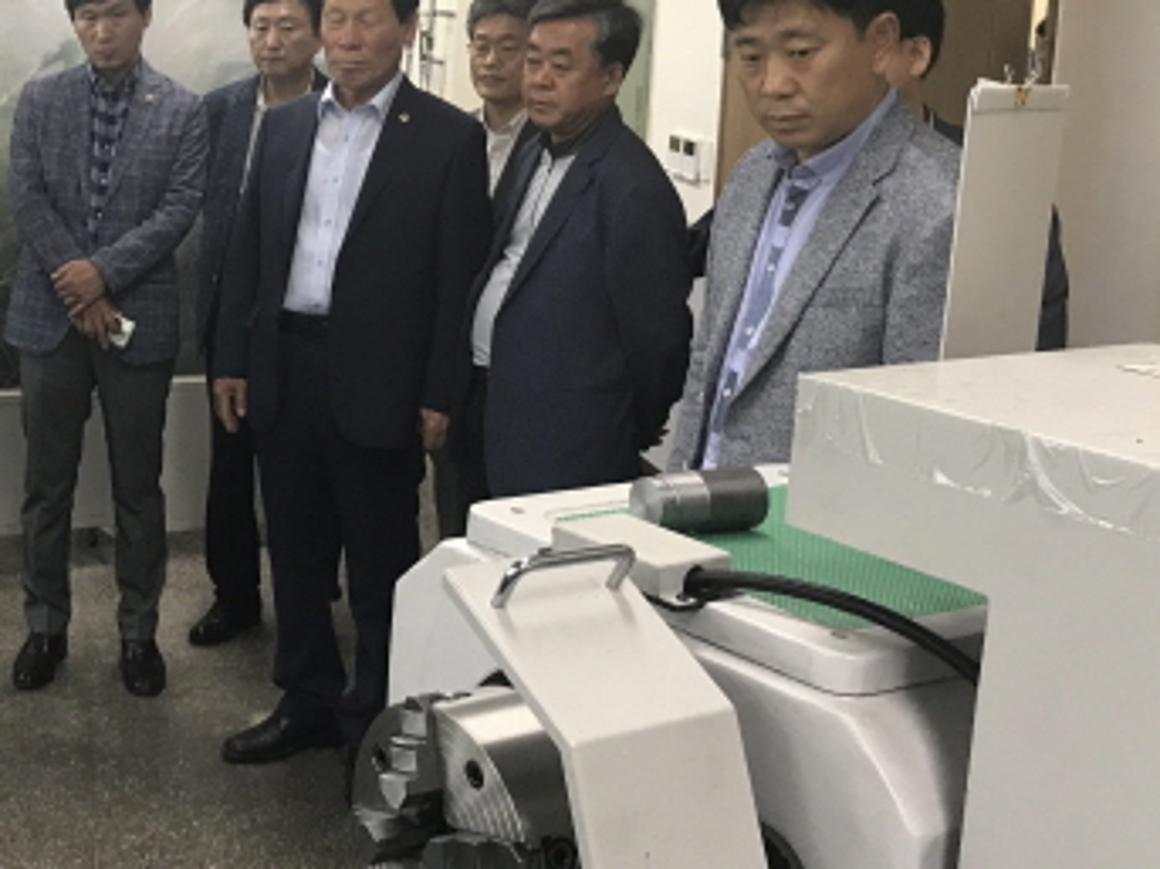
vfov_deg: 27.3
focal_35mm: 53
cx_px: 135
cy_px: 255
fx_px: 1775
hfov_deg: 34.3
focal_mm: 3.99
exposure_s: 1/30
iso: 32
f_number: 1.8
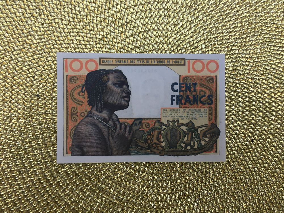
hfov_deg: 61.7
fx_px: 238
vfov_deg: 48.2
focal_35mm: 29
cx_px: 142
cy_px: 106
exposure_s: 1/33
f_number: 2.2
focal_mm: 4.15
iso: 25
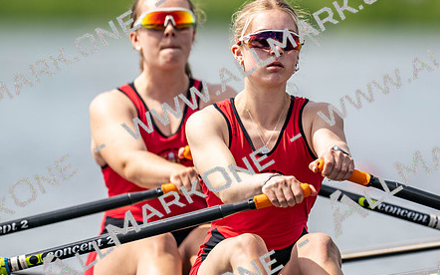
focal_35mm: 802
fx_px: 9615
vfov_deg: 1.6
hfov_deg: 2.6
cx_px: 245
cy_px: 143
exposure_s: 1/2500
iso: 250
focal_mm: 600
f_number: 4
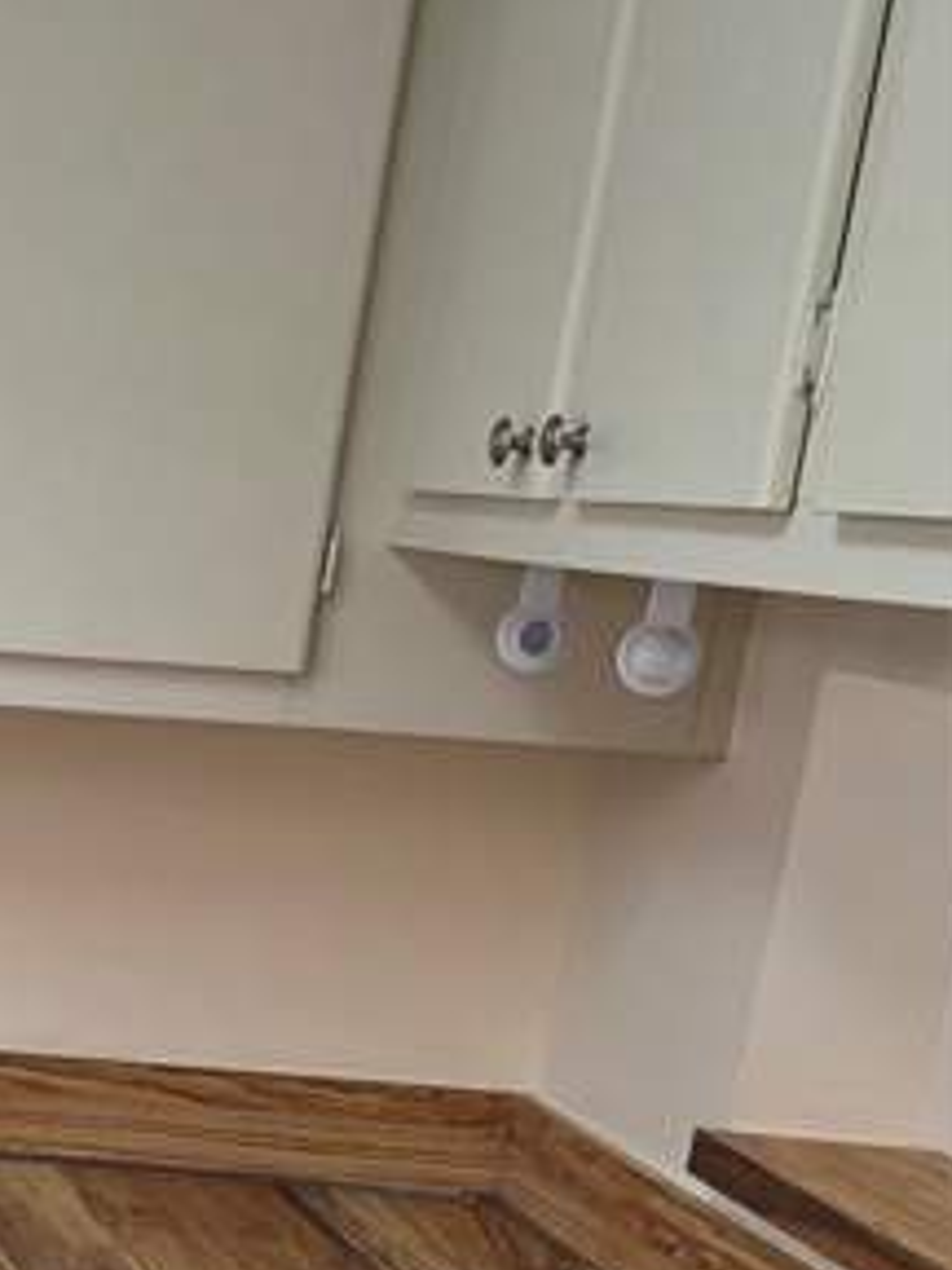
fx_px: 3117
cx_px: -785
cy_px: 1279
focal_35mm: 85
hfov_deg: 15.0
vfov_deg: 22.1
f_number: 1.7
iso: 100
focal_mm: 6.3
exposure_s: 1/120
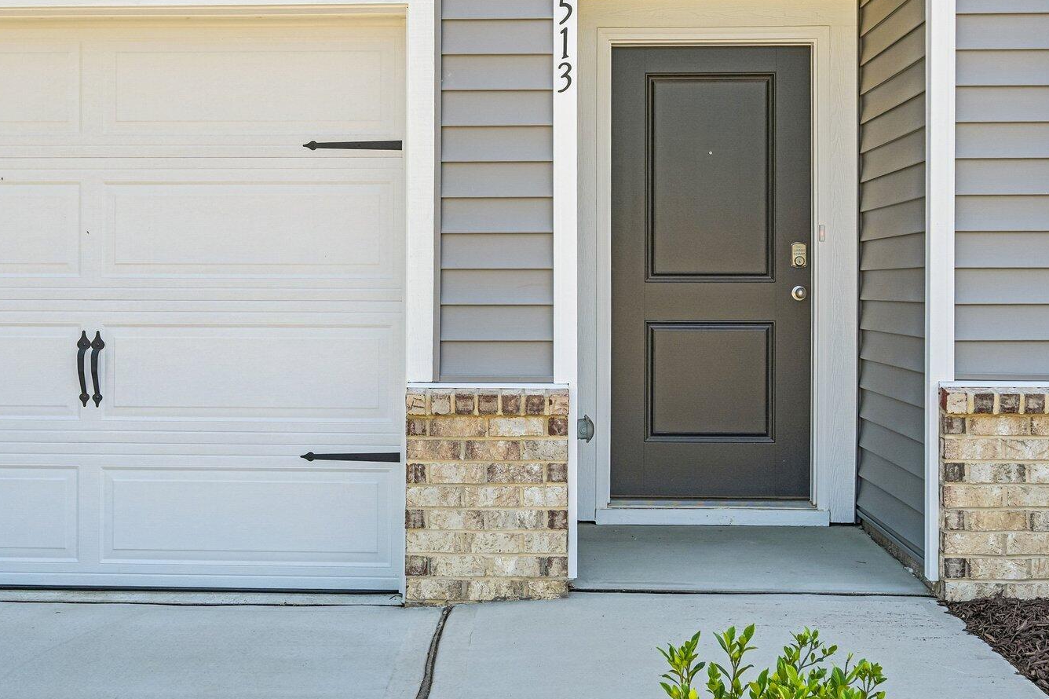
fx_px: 1340
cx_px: 493
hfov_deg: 42.7
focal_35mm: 46
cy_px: 267
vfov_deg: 29.1
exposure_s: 1/125
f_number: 8
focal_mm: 30
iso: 100
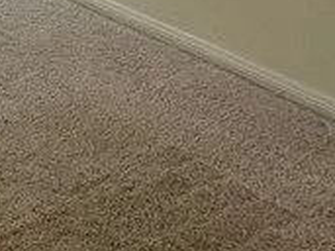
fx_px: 812
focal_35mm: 84
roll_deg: -0.8
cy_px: -422
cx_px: -480
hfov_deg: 14.5
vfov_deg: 12.2
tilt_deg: +0.6
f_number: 2.2
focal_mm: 2.22
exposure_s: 1/99
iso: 50
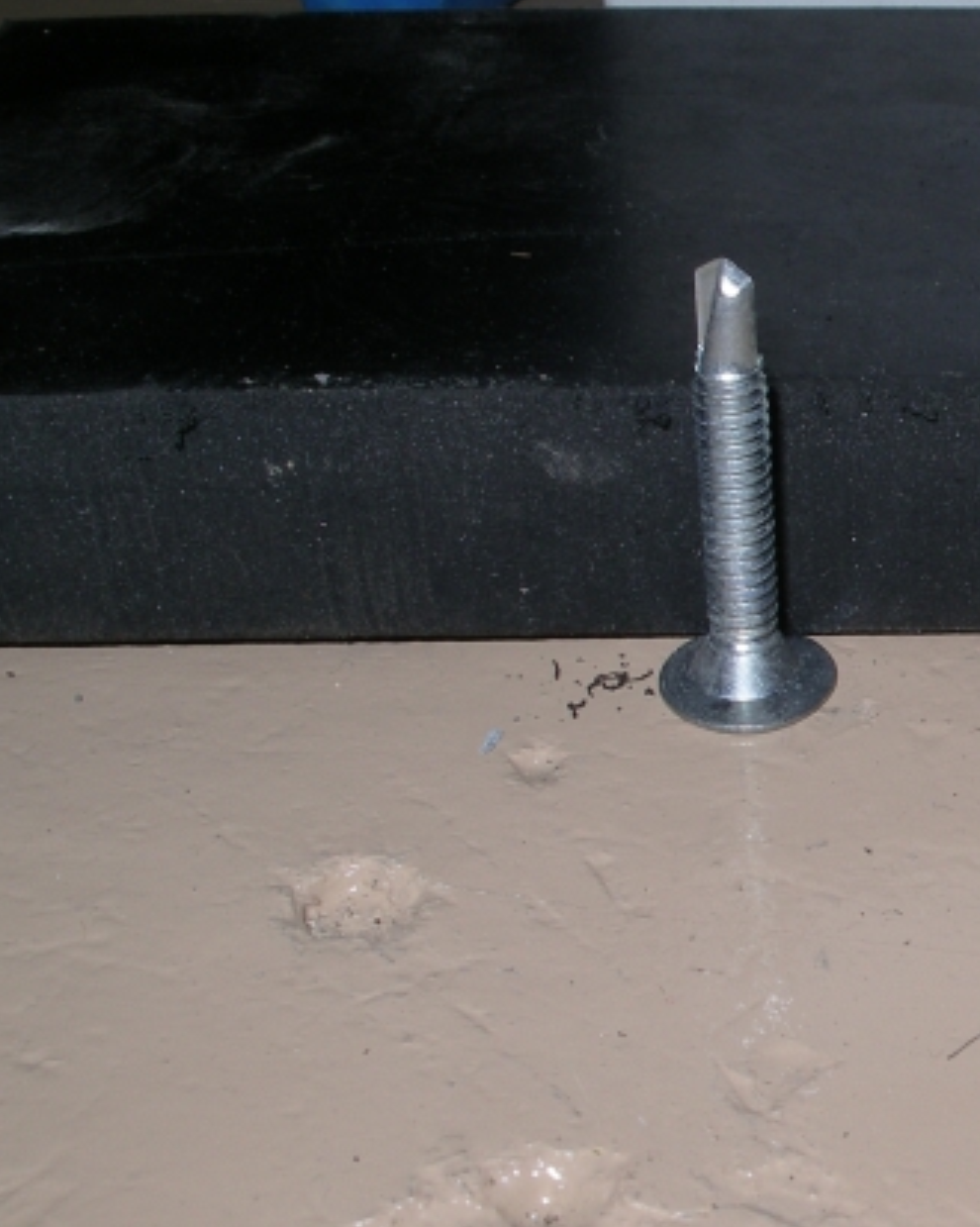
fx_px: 2540
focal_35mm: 70
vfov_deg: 27.1
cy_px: 663
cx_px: 1155
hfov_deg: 20.5
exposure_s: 1/40
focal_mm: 7.8
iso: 80
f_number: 7.8
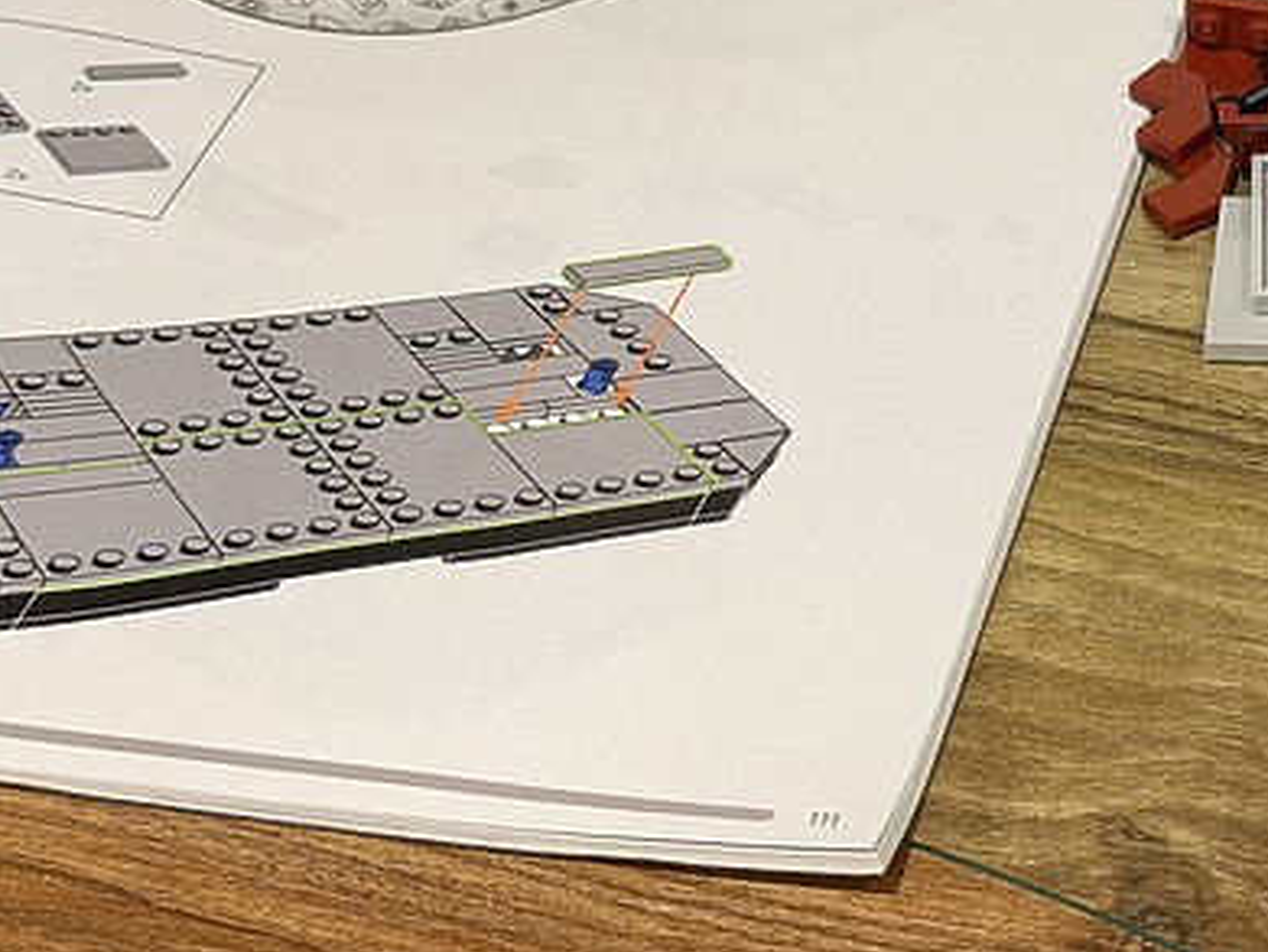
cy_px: 177
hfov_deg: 20.0
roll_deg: +2.0
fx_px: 3519
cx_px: 1183
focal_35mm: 96
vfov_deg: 15.3
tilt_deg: -36.7
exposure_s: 1/60
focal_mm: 6.76
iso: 250
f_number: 1.78
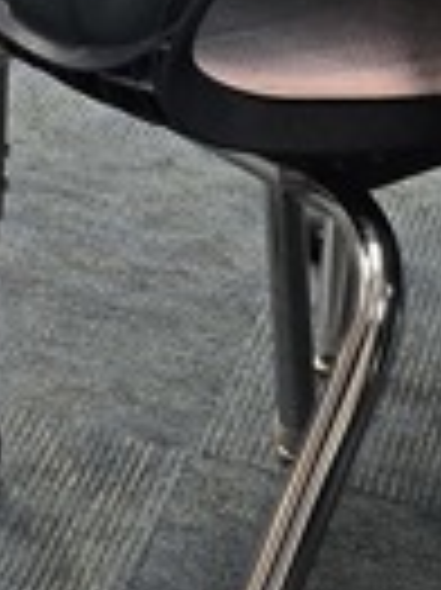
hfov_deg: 7.4
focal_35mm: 180
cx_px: -810
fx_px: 3063
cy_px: -721
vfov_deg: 9.9
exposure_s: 1/120
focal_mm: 6.3
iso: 125
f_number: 1.7
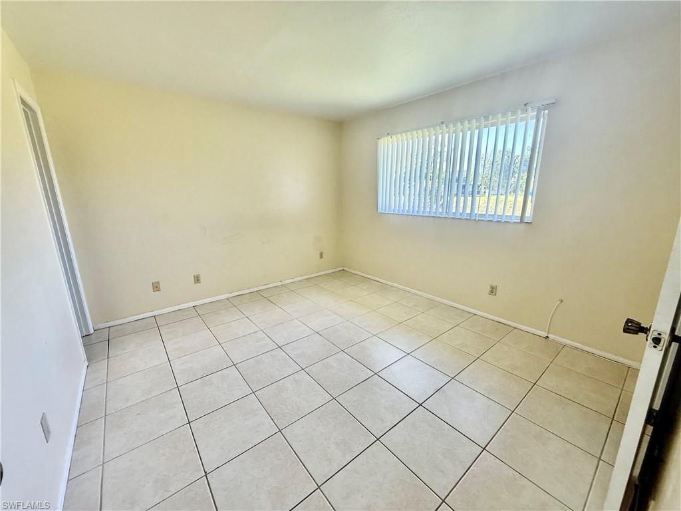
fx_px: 275
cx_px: 340
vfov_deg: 85.7
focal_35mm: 14
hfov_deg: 102.1
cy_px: 256
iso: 100
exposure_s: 1/99
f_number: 2.2
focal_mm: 2.22
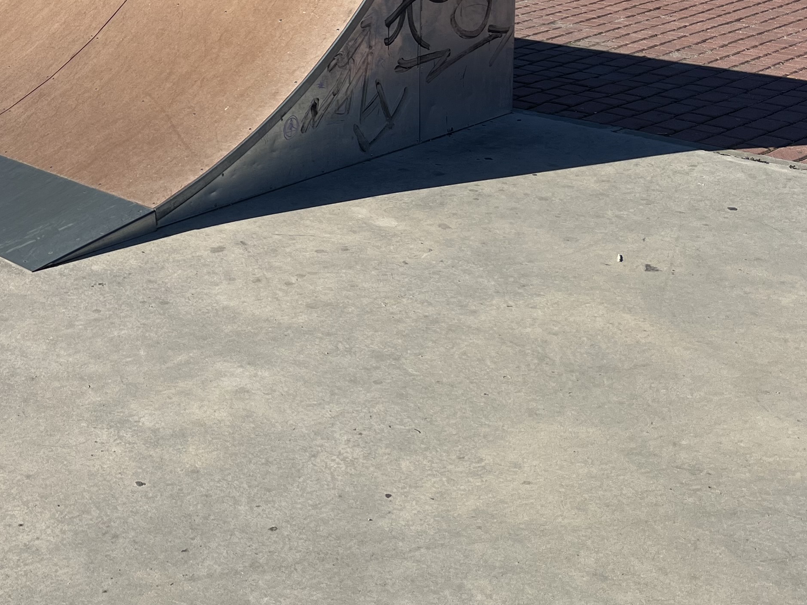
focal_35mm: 56
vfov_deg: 25.4
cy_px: 69
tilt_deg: -12.6
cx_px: 82
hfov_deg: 32.6
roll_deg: +1.1
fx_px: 1306
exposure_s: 1/5882
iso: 50
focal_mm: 5.7
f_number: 1.5
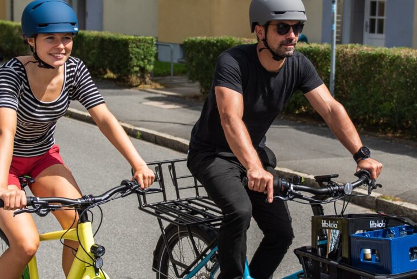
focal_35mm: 75
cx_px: 246
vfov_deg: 18.2
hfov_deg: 26.9
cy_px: 127
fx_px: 869
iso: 200
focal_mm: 29
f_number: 2.8
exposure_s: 1/4000
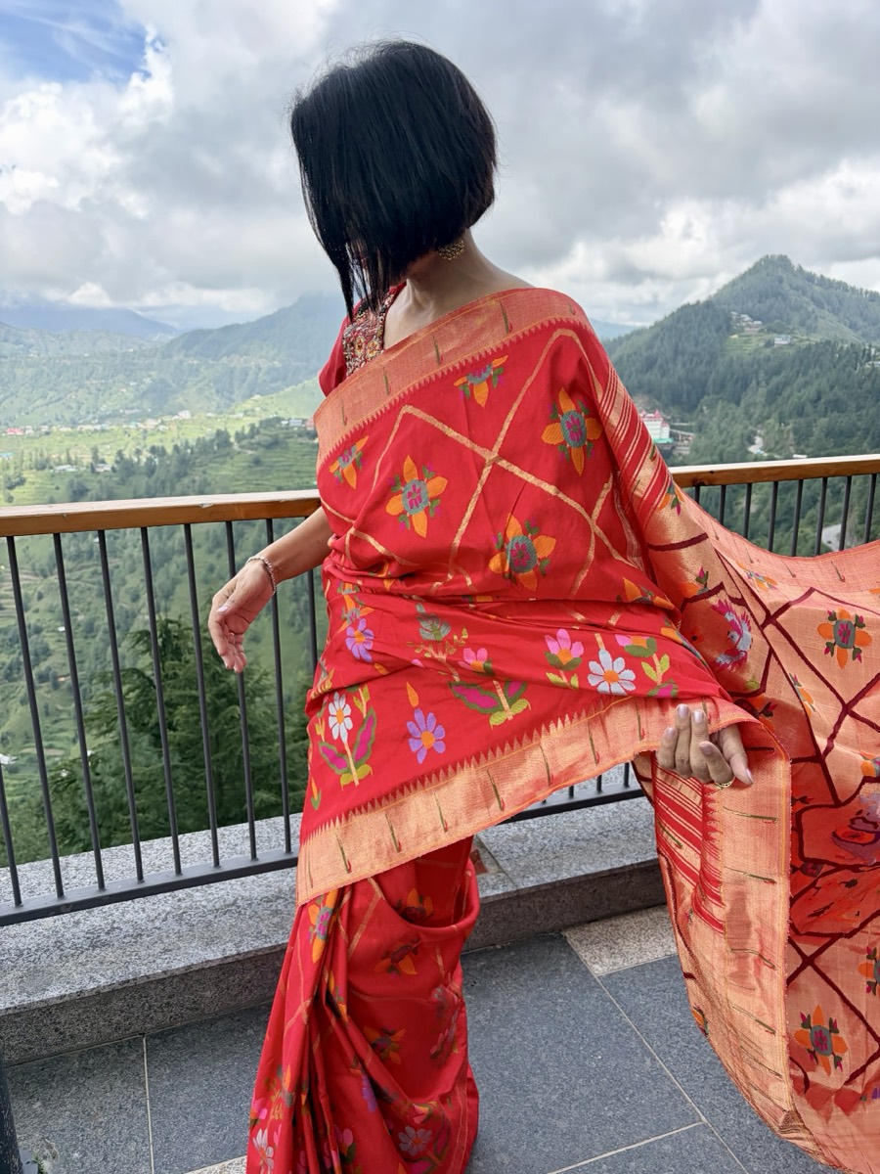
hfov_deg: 53.1
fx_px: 881
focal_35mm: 26
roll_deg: +0.3
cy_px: 587
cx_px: 440
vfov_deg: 67.3
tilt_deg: -15.1
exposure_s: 1/884
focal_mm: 5.96
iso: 64
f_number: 1.6
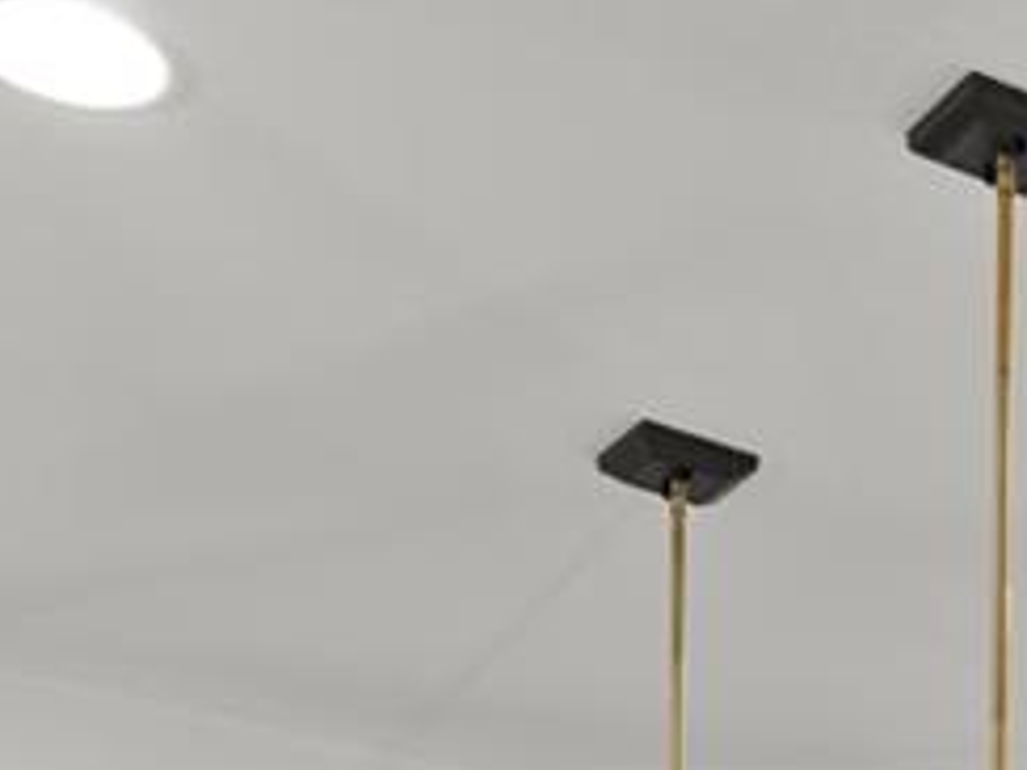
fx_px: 3175
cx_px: 1806
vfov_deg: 11.1
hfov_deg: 15.8
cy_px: 1965
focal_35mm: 107
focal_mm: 17
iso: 160
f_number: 8
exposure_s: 1/1.67
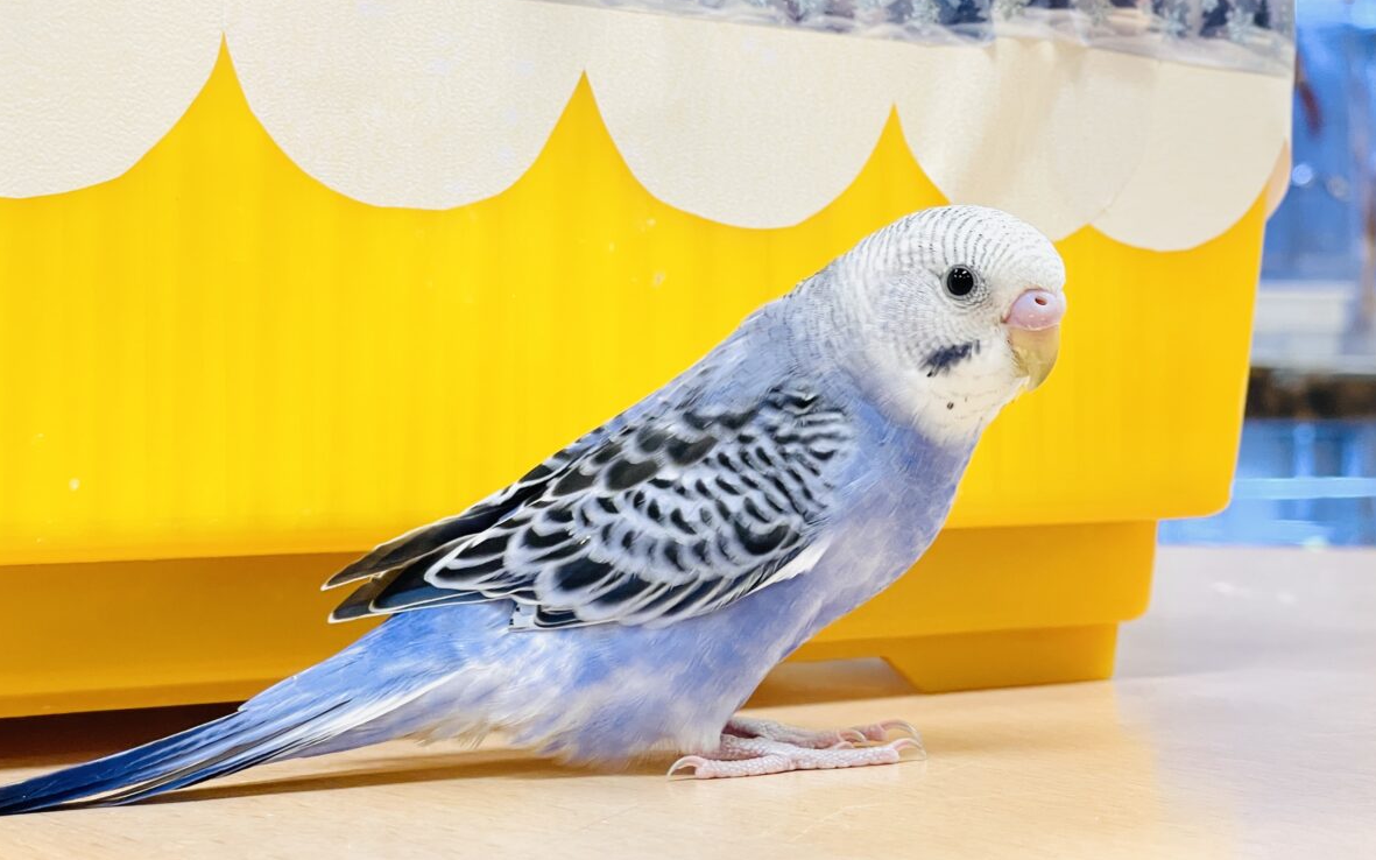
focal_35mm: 56
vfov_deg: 23.1
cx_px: 693
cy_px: 436
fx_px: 2100
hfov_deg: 36.3
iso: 100
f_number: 2
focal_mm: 6
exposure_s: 1/100
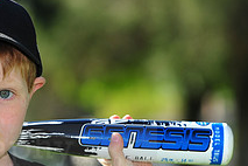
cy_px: 139
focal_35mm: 327
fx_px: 2252
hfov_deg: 6.3
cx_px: -69
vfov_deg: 4.2
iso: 200
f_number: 4.5
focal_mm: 120
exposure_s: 1/640
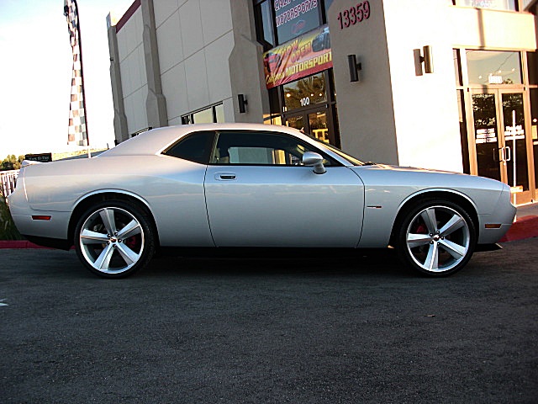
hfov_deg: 51.4
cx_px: 269
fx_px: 560
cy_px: 202
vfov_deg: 39.7
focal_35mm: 36
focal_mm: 6.3
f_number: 2.8
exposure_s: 1/160
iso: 50
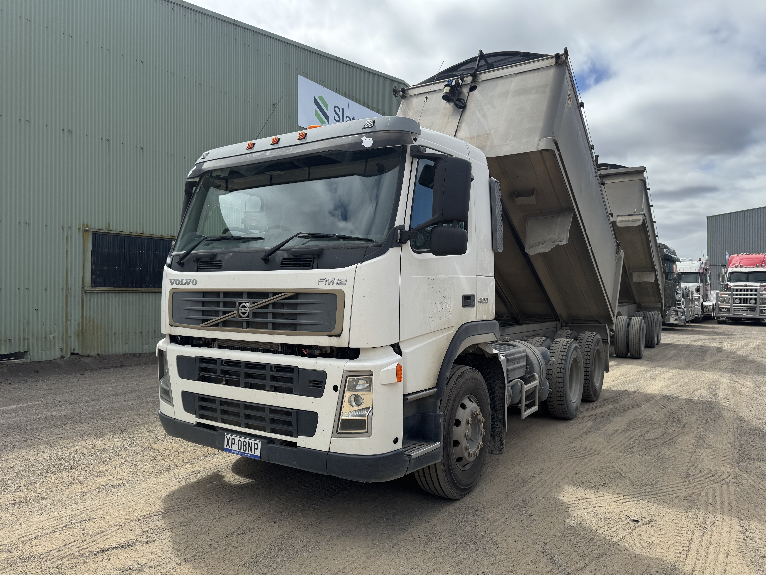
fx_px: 531
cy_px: 288
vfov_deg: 56.8
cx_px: 383
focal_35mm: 24
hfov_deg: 71.6
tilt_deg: +1.3
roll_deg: +0.0
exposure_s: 1/4049
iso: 80
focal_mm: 6.76
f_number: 1.78
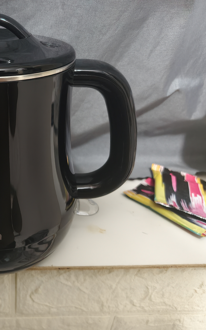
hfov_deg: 34.9
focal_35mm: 33
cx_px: 1
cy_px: 165
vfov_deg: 58.1
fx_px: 296
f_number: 1.68
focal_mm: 6.25
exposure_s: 1/50
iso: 1388
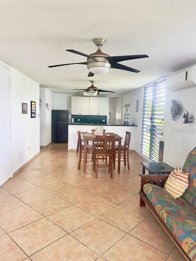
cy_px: 130
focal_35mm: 24
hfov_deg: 56.8
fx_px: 181
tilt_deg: -7.7
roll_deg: -0.6
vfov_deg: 71.6
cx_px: 98
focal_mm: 6.76
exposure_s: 1/120
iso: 200
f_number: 1.78
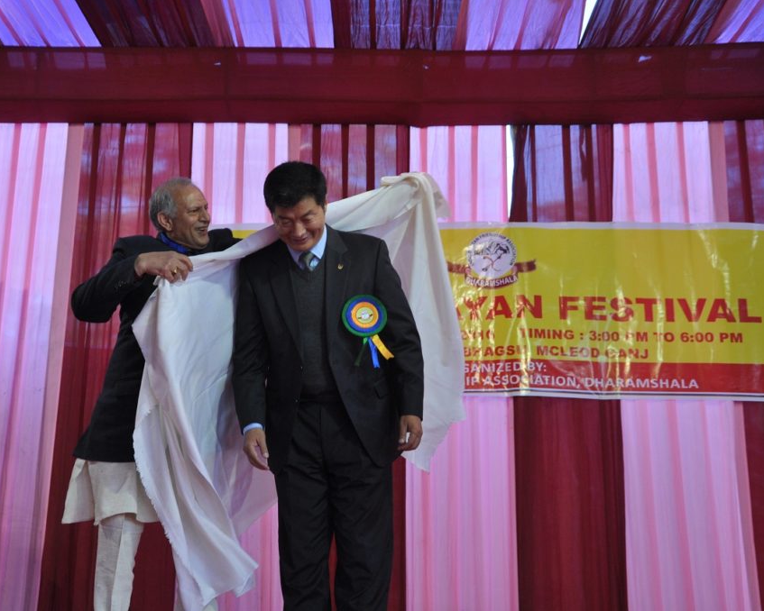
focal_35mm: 51
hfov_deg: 36.6
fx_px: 1153
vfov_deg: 29.7
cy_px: 306
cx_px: 322
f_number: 5.6
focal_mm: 30
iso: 640
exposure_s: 1/160
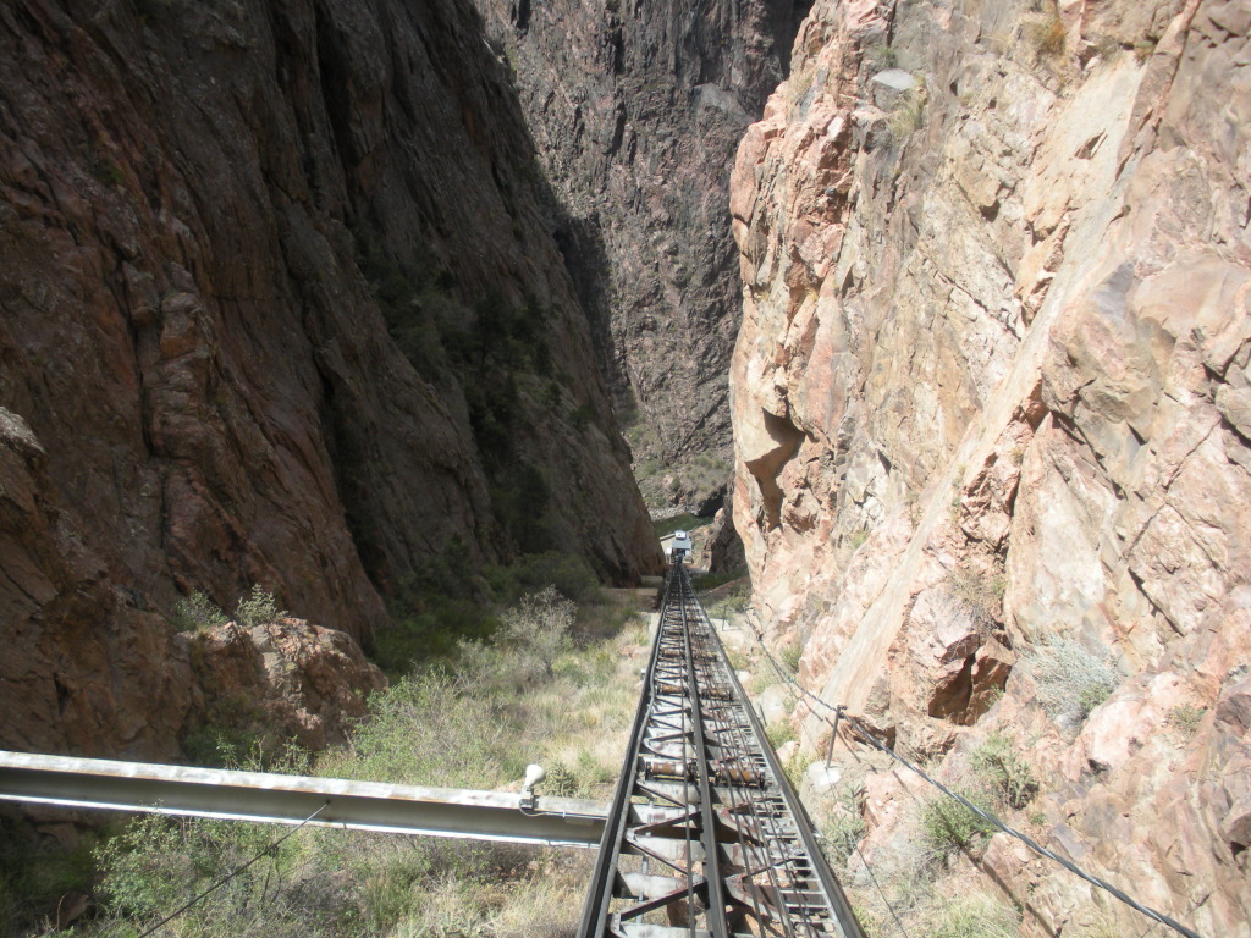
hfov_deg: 51.4
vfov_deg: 39.7
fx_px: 1301
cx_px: 626
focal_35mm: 36
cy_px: 469
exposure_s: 1/413
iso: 64
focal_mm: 6.3
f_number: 3.5
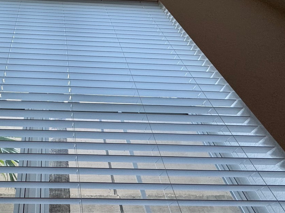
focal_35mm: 27
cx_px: 53
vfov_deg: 50.7
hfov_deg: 59.7
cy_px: 76
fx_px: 222
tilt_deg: +46.7
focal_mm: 2.22
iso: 160
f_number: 2.2
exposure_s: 1/120
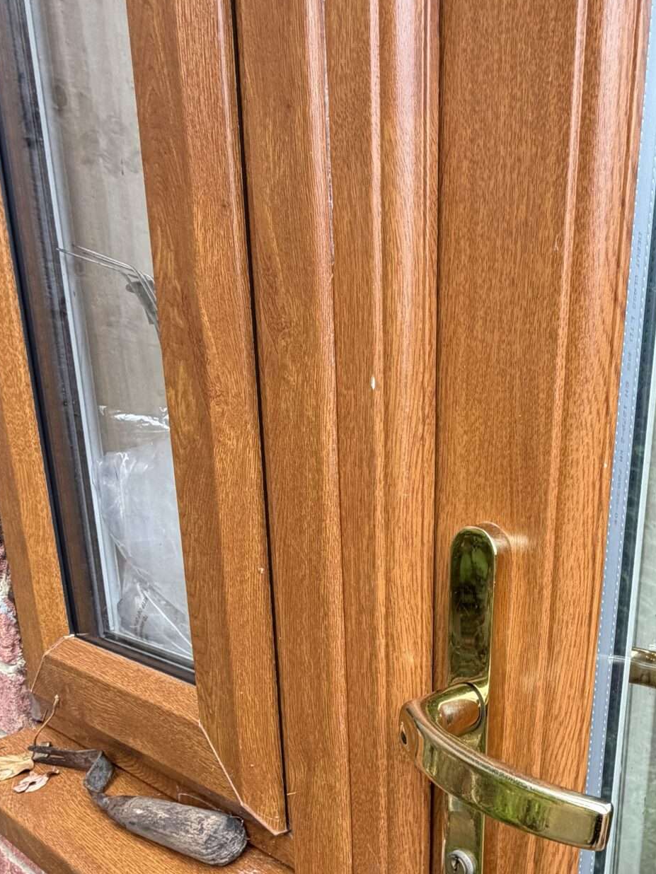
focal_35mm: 29
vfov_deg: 57.3
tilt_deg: -17.0
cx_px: 539
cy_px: 694
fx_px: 733
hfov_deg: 45.4
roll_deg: -3.4
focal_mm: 2.22
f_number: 2.2
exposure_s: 1/121
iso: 160
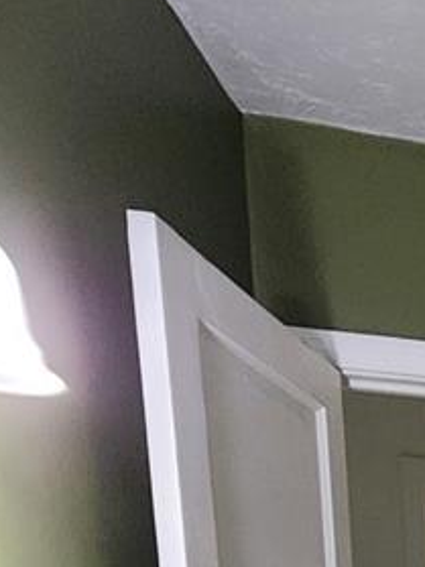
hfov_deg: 17.6
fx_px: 917
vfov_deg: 24.6
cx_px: 872
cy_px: 894
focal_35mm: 56
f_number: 2.2
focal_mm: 2.2
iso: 640
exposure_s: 1/30
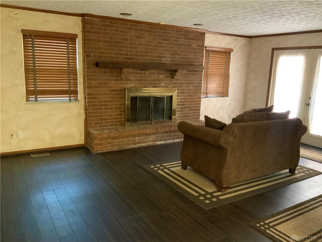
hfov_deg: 61.7
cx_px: 161
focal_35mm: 29
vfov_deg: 48.2
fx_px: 270
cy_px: 121
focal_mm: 3
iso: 500
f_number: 1.8
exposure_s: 1/30
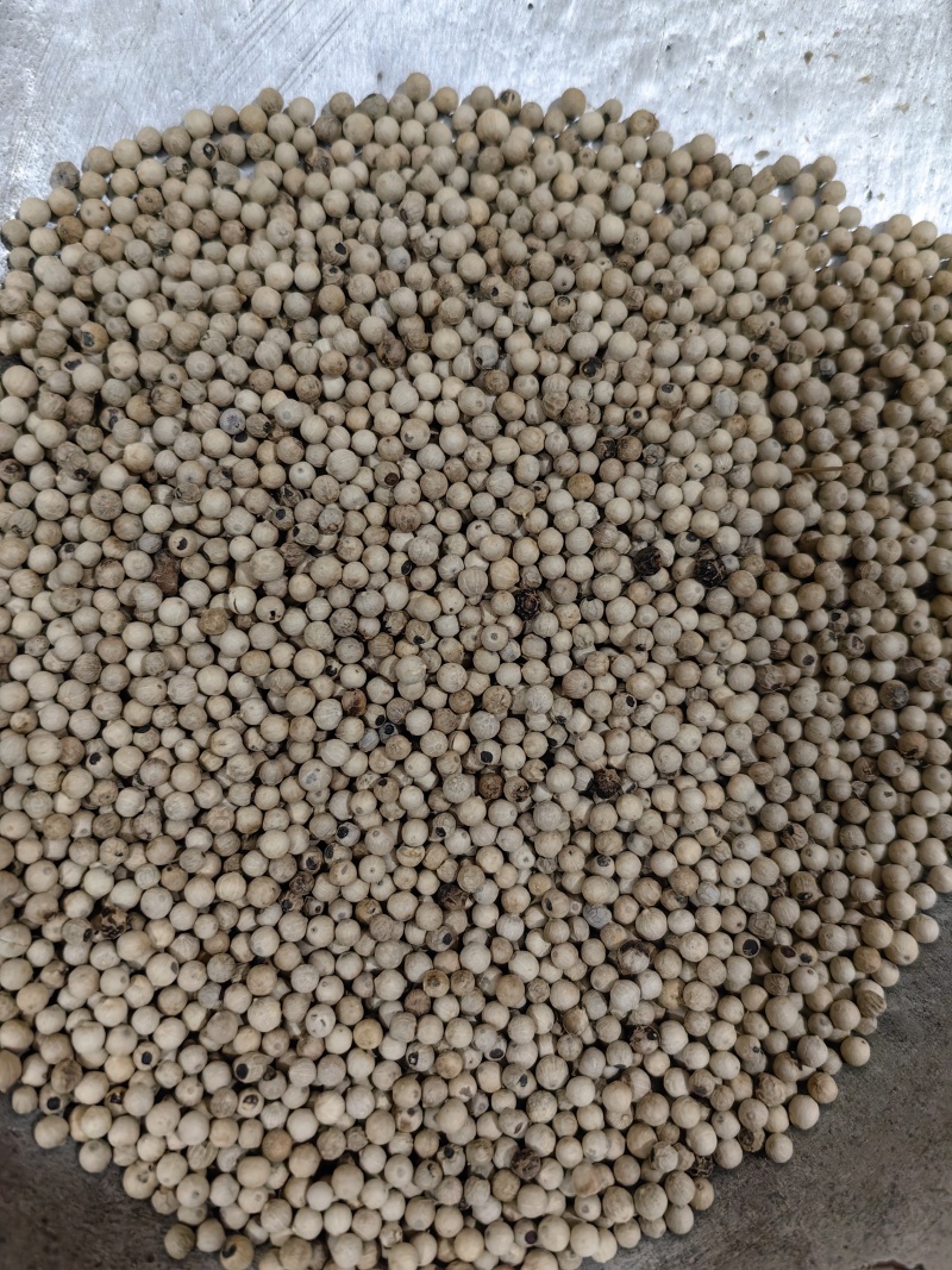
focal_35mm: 27
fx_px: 990
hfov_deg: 51.3
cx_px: 476
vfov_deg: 65.3
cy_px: 635
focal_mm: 5.75
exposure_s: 1/100
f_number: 1.4
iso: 125
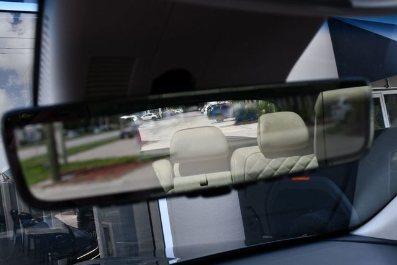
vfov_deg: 36.9
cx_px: 198
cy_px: 132
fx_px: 397
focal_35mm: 36
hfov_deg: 53.1
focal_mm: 18
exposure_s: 1/250
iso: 250
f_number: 5.6
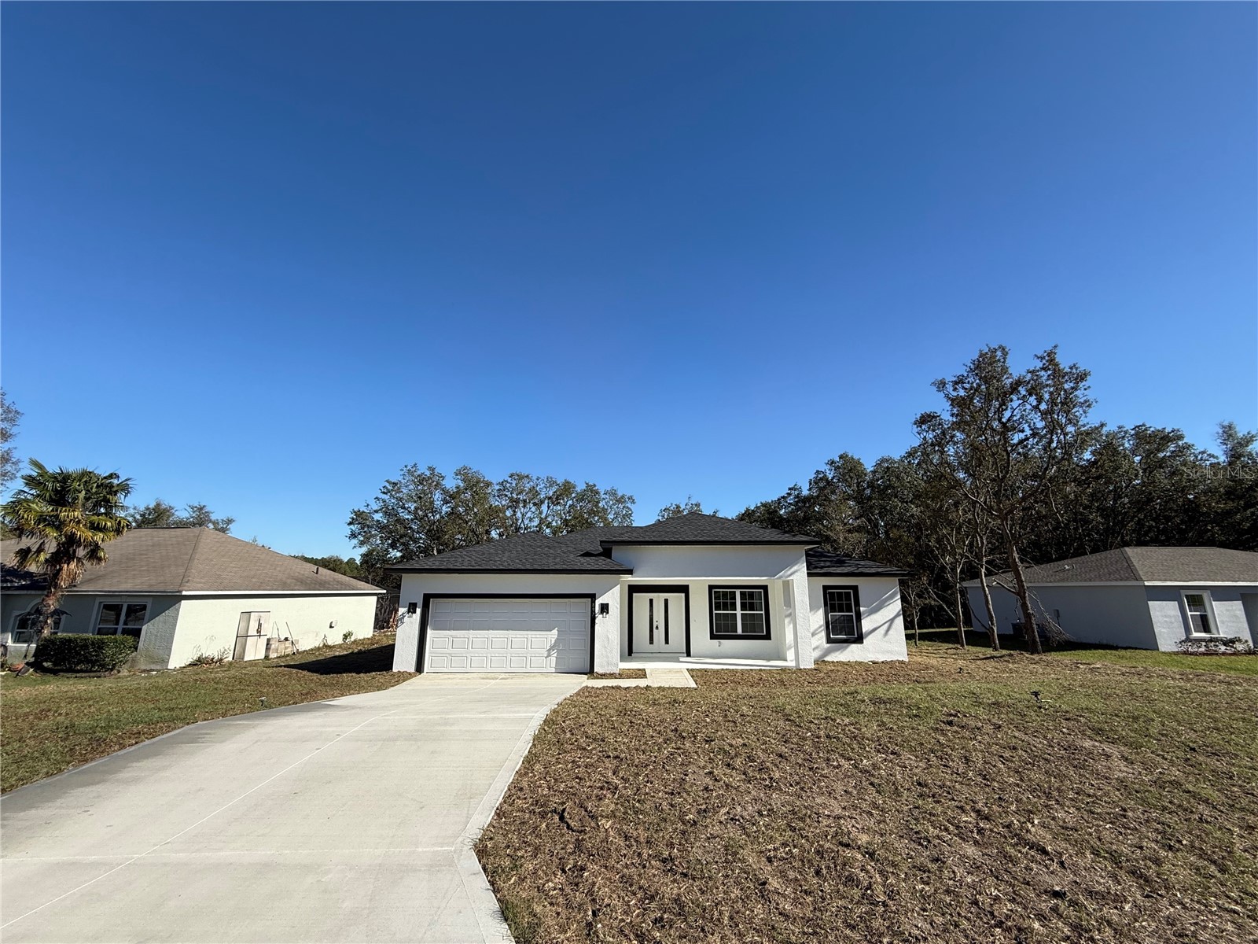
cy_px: 472
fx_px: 509
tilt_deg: +14.0
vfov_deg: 85.7
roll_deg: +0.2
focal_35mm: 14
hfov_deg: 102.1
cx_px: 629
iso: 50
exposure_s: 1/2165
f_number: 2.2
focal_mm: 2.22
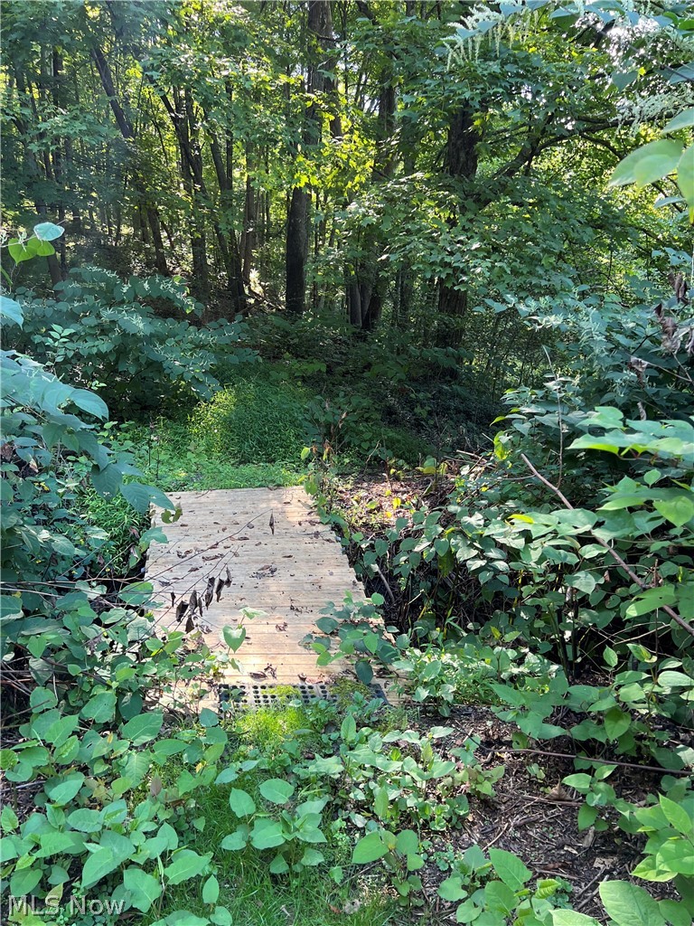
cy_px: 463
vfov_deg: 67.3
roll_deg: -0.4
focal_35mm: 26
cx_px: 347
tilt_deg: -9.1
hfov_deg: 53.1
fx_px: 695
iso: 100
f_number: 1.5
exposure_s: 1/121
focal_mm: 5.7
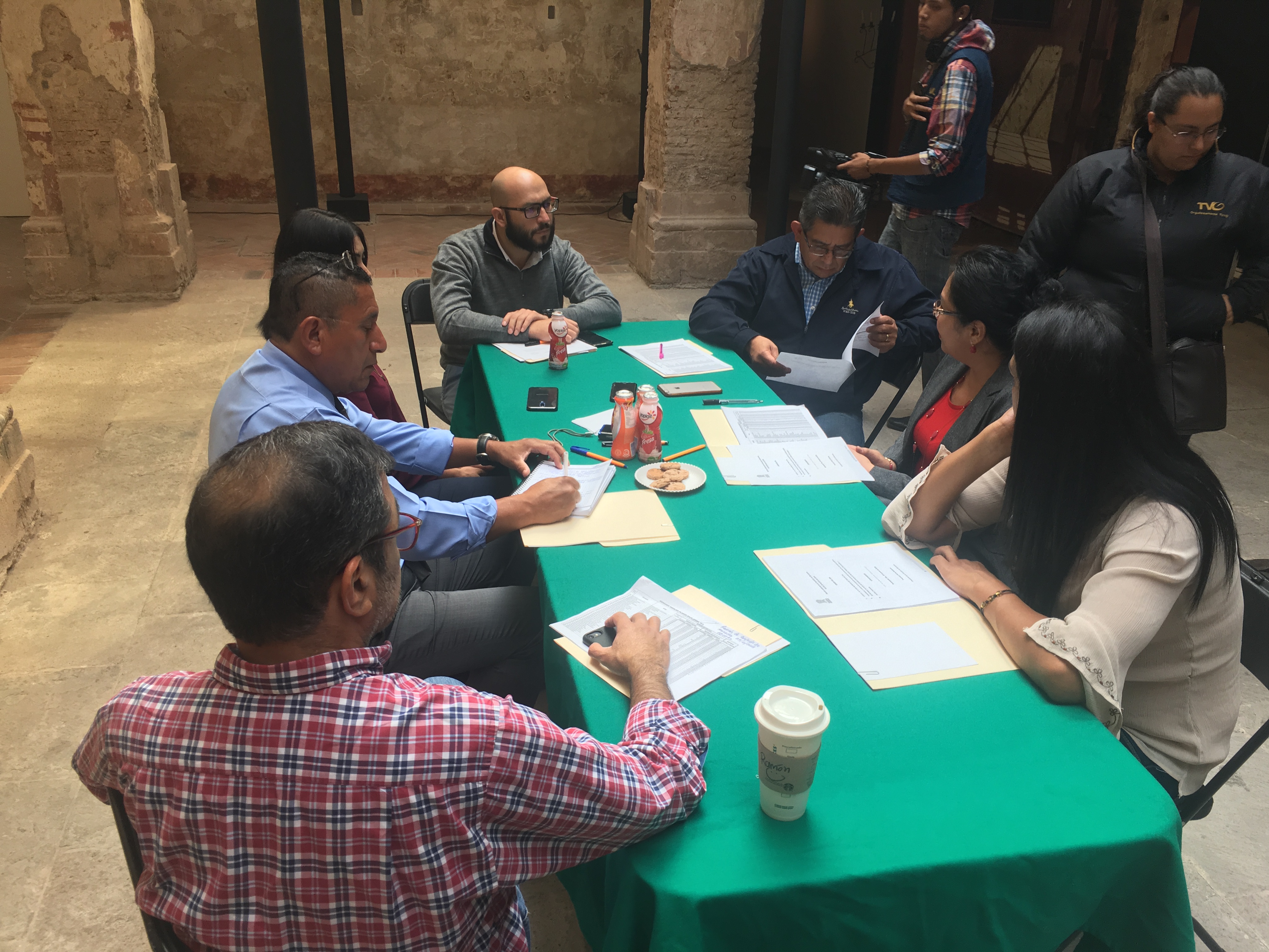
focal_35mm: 29
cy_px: 476
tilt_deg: -22.7
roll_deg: -3.8
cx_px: 634
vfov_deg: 48.2
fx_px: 1063
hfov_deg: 61.7
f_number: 2.2
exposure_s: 1/120
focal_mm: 4.15
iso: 32
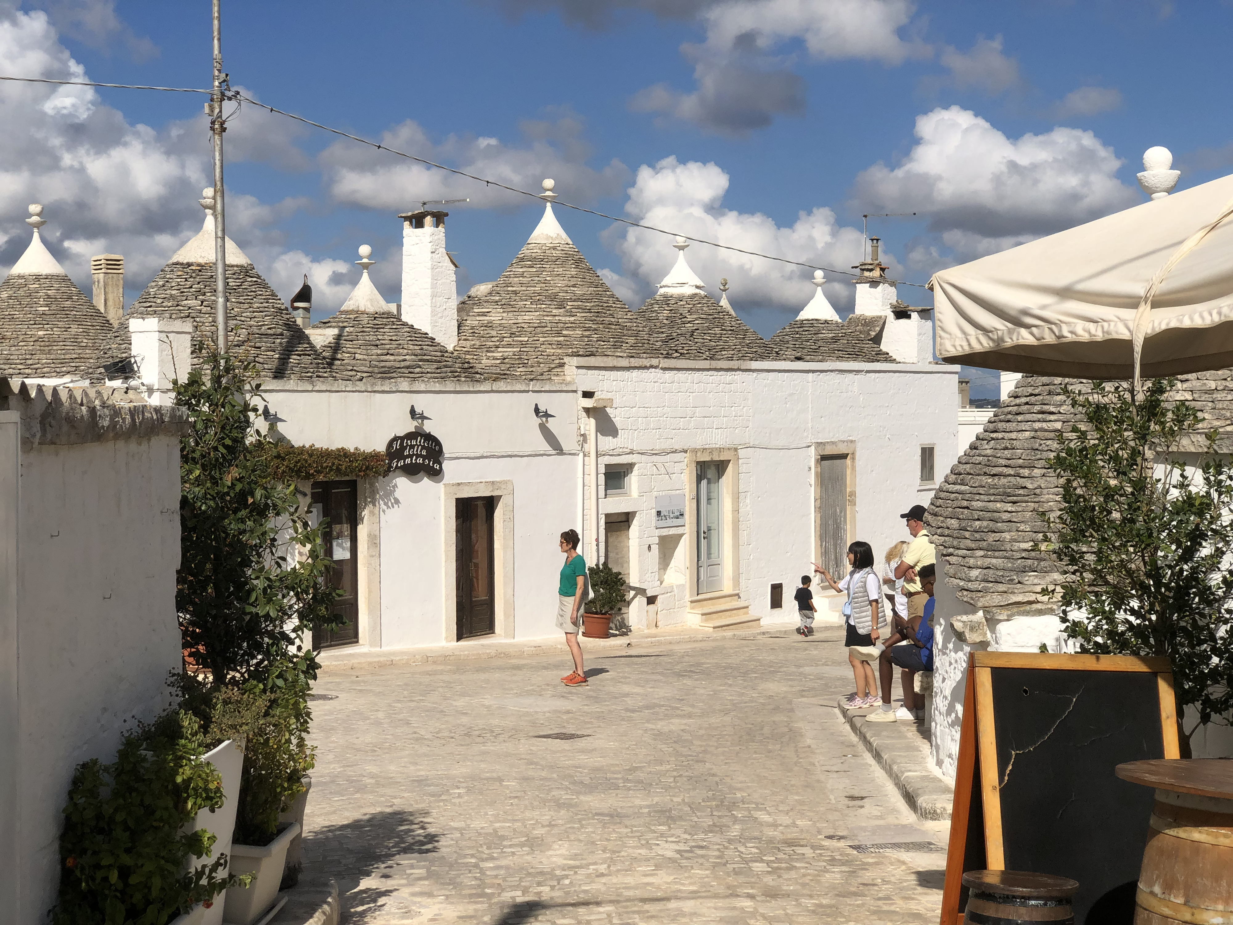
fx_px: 1852
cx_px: 616
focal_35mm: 52
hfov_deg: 36.8
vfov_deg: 28.0
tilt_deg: -2.0
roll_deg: +1.4
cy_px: 462
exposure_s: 1/3247
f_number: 2.4
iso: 16
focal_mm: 6
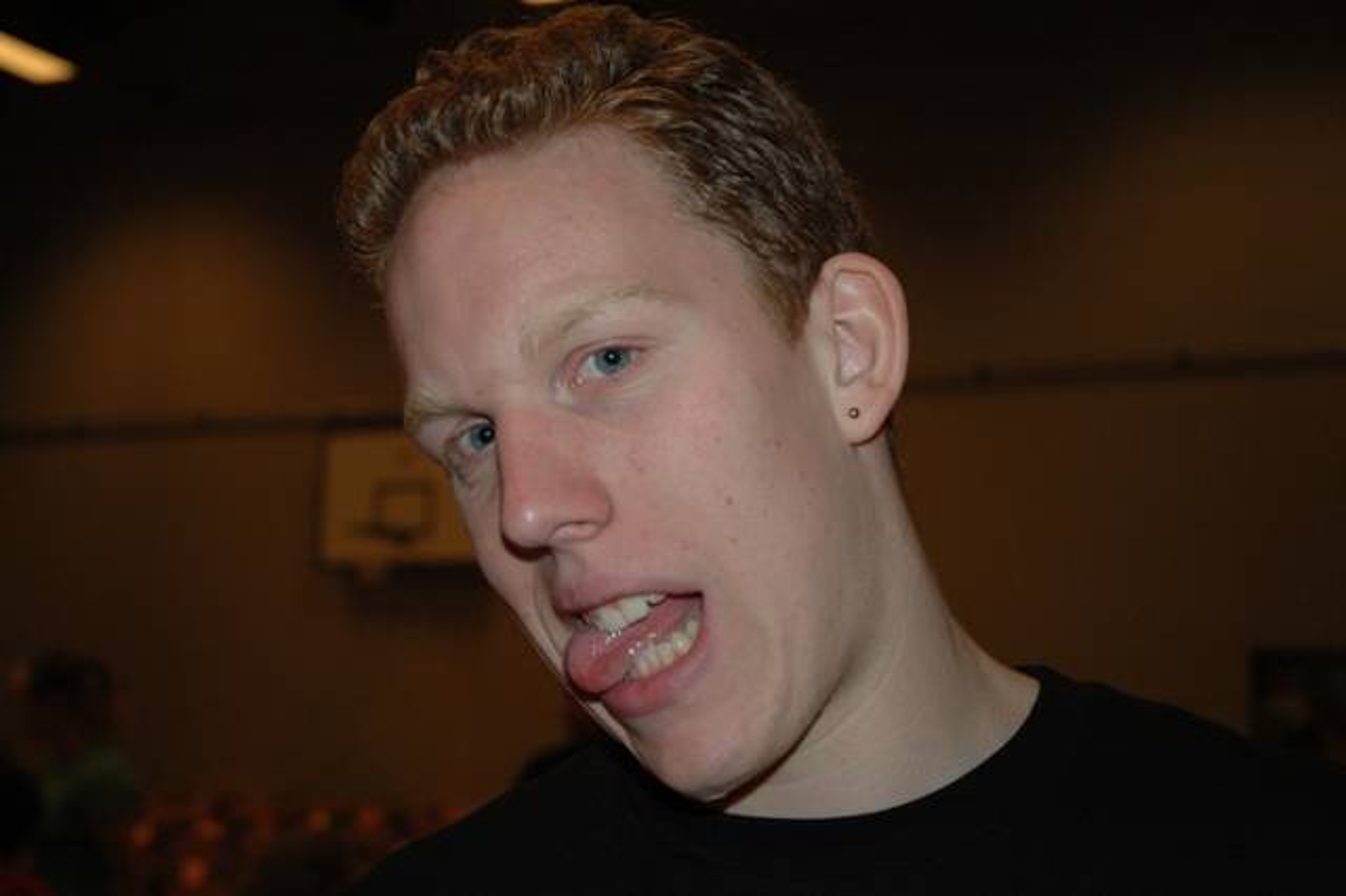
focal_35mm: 52
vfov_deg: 25.7
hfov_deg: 37.9
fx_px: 1962
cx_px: 673
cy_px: 448
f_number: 4.2
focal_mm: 35
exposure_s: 1/60
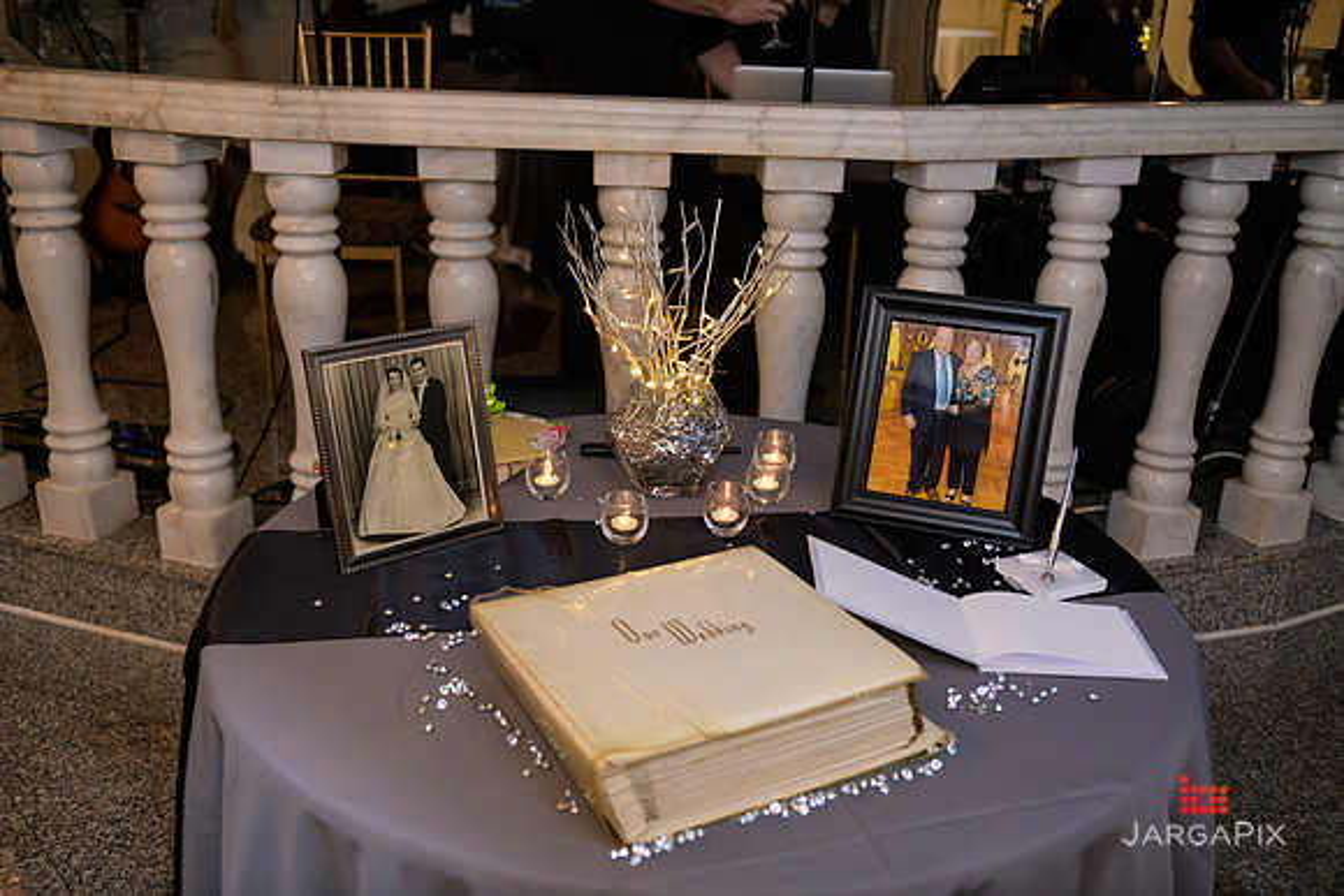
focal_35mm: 34
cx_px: 672
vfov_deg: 38.9
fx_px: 1270
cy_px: 448
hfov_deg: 55.8
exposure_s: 1/125
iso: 800
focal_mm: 34
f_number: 3.2
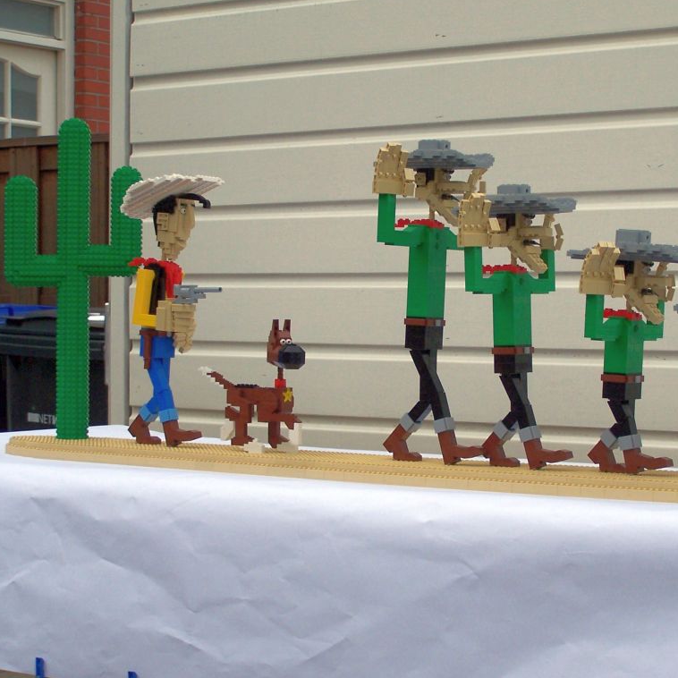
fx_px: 1773
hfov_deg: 21.6
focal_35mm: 80
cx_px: 422
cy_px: 335
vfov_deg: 21.7
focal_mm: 11.1
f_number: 3.2
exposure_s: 1/500
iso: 80
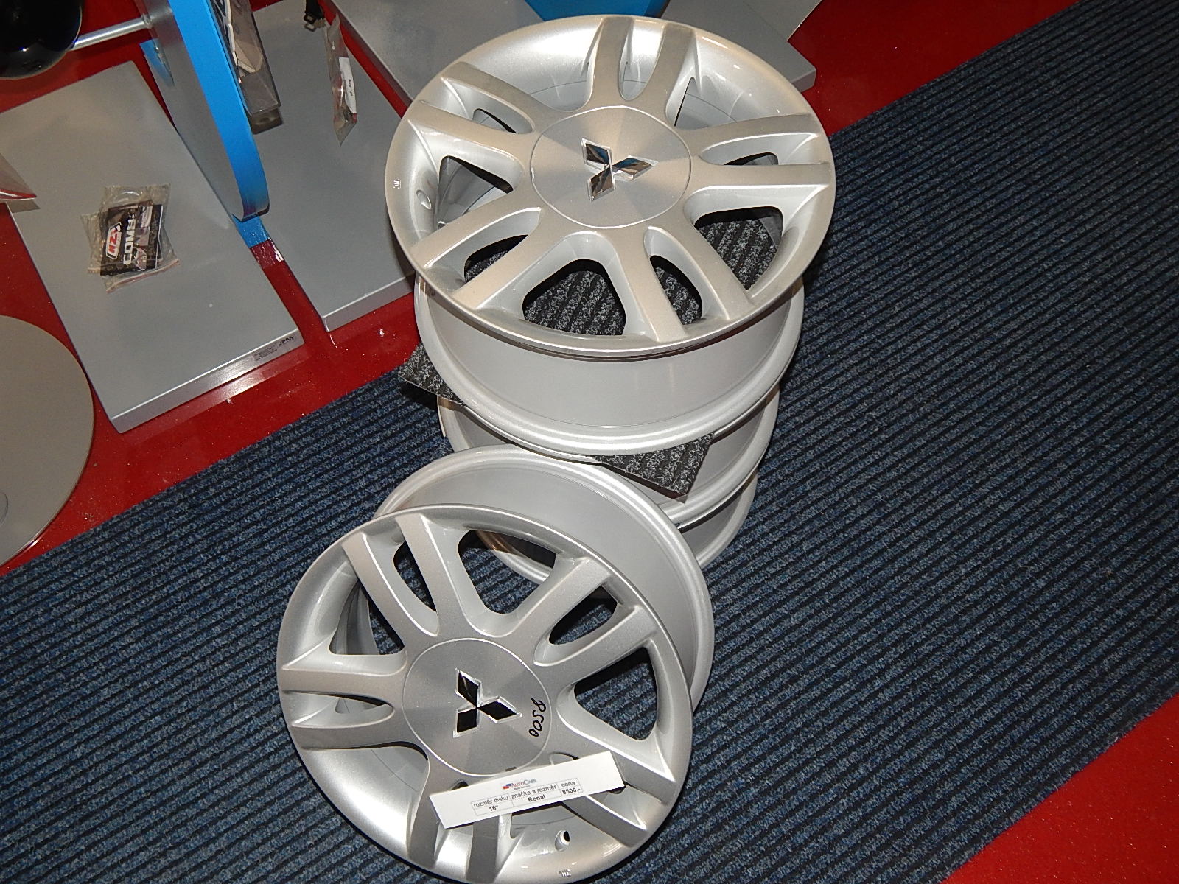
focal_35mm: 31
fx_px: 1056
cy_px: 442
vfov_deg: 45.4
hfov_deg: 58.4
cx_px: 590
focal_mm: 5.6
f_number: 3.2
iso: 200
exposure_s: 1/30
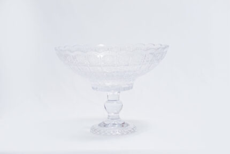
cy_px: 77
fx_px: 524
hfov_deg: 24.8
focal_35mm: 82
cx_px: 115
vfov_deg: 16.7
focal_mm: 55
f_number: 10
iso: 3200
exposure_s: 1/125
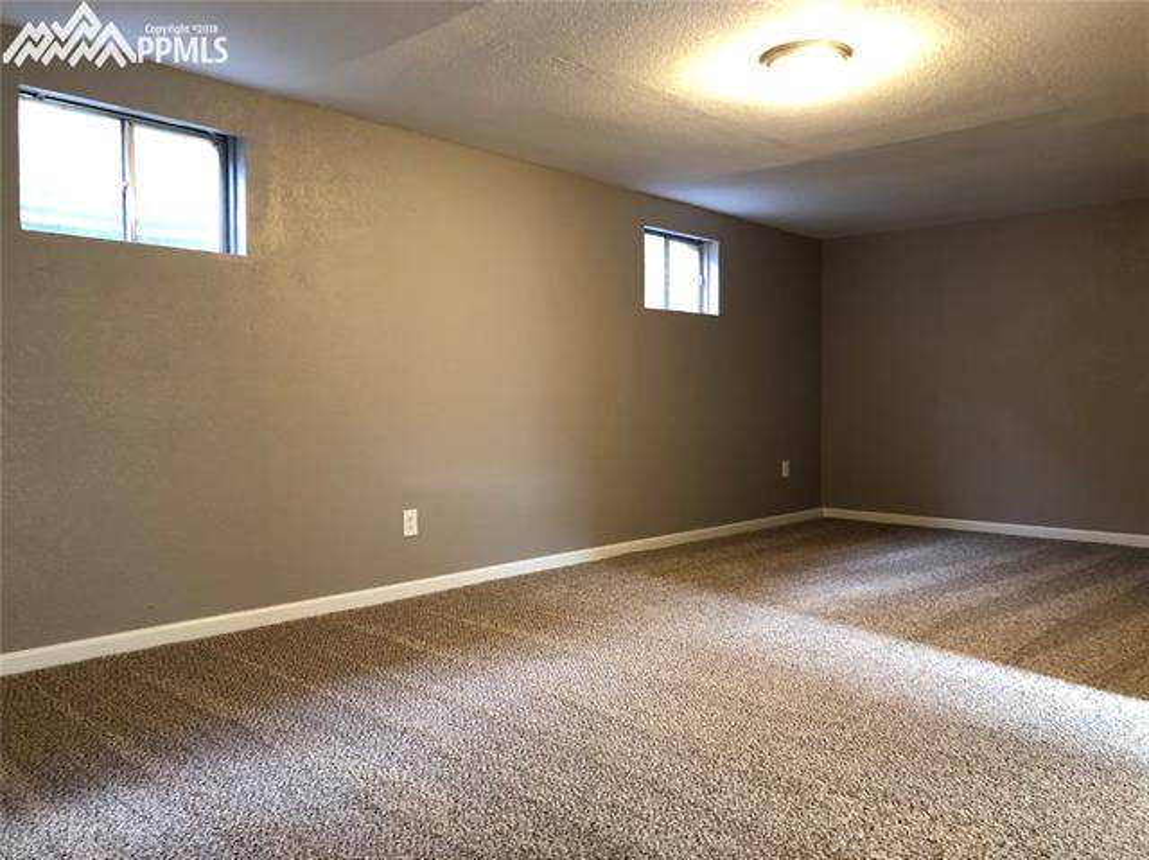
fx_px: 929
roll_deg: -0.7
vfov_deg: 49.7
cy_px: 430
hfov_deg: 63.5
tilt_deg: -2.7
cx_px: 574
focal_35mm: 28
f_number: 1.8
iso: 100
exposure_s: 1/9
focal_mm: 4
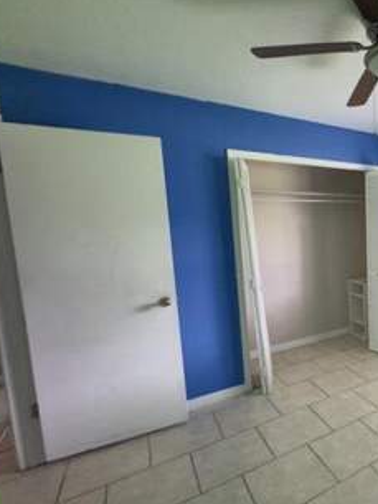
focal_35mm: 22
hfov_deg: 50.4
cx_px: 371
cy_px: 261
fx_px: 320
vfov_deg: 76.3
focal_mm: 2.22
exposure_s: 1/60
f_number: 2.2
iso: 800
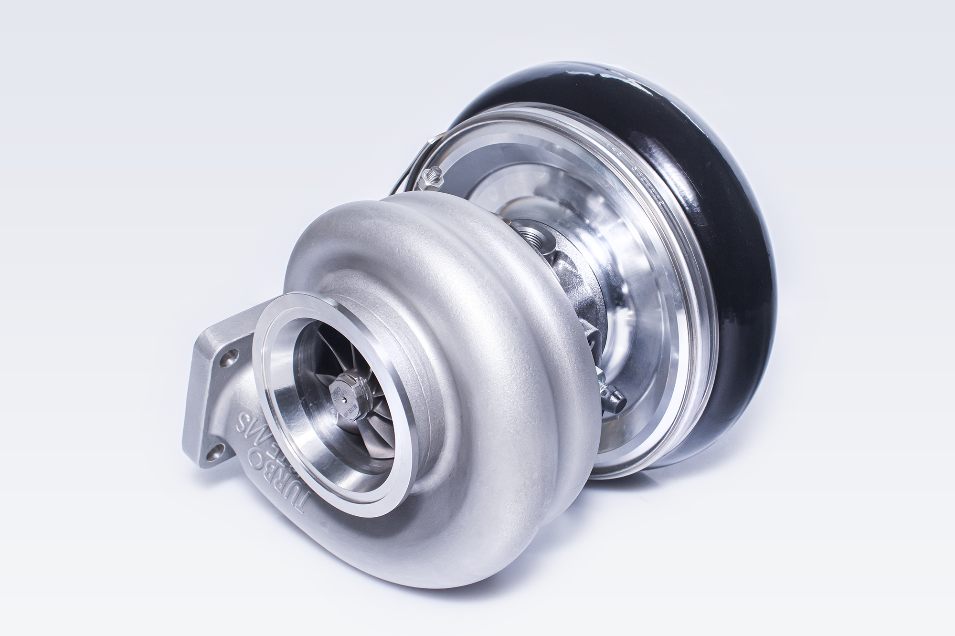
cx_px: 478
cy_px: 318
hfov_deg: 41.1
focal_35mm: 48
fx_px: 1273
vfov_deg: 28.1
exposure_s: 1/80
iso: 200
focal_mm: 32
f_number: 11
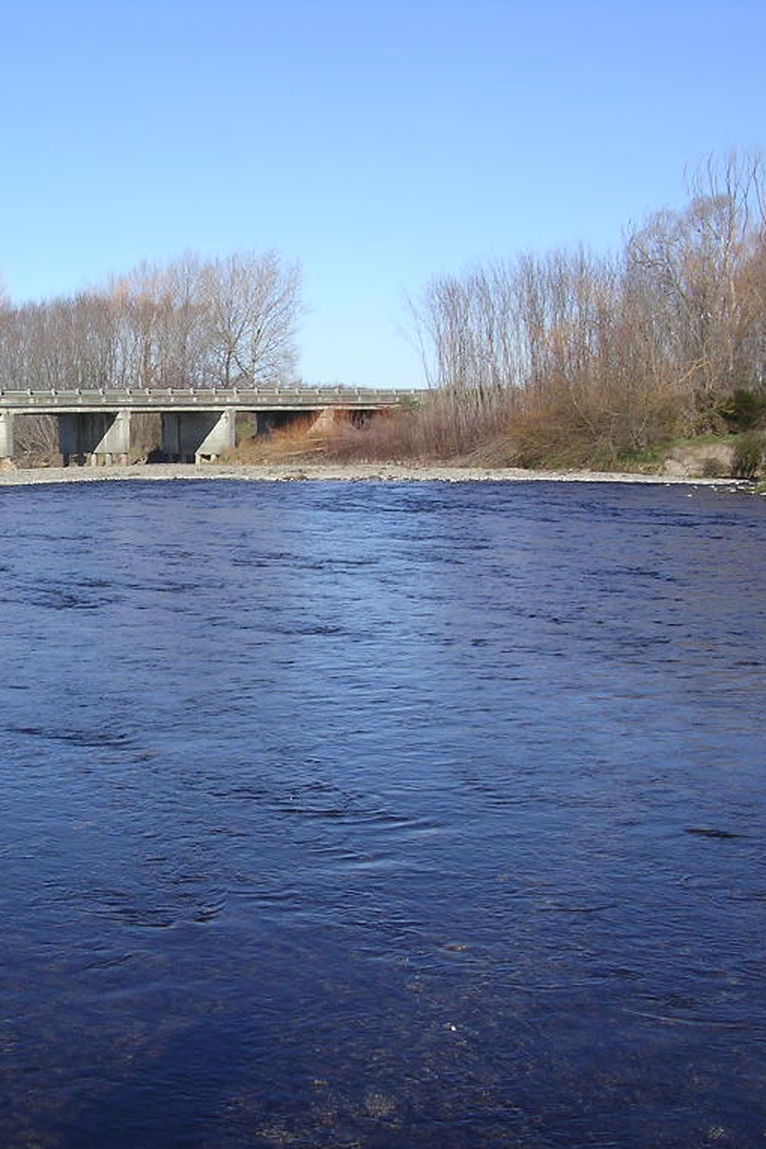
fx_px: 1692
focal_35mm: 53
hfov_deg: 24.4
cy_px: 573
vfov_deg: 37.5
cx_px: 2
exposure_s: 1/273
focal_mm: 5.8
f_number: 5.6
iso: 100
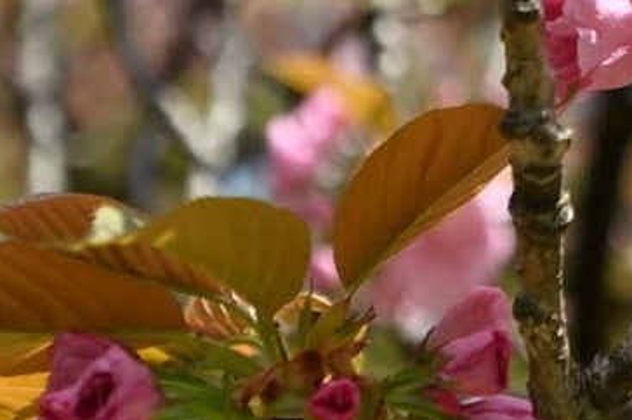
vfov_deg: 13.1
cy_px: -194
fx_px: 1736
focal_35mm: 99
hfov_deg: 18.8
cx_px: 873
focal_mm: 30
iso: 250
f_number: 4
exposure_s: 1/2500
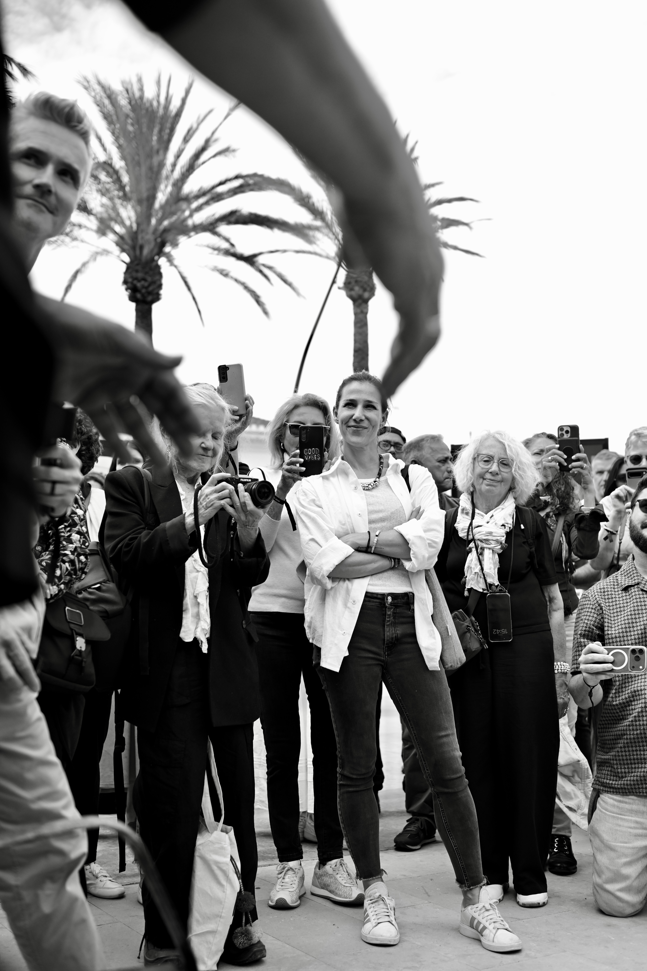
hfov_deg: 33.4
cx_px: 324
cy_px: 486
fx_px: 1078
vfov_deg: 48.5
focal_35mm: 40
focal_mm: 40
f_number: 3.2
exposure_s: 1/2500
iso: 400
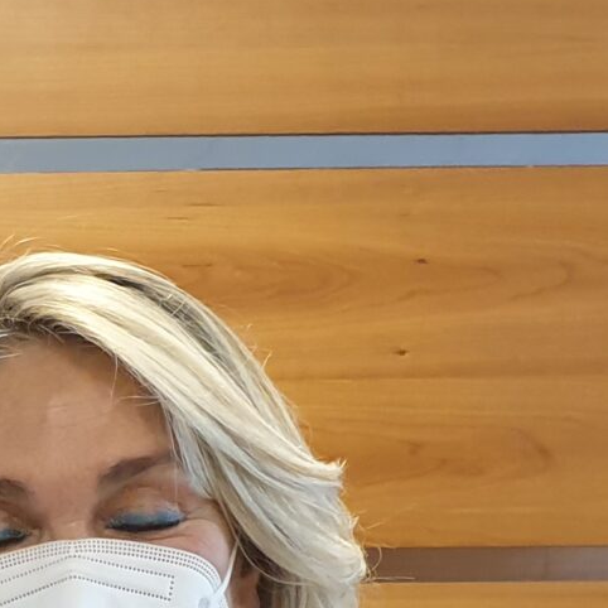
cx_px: -428
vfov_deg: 13.5
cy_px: 911
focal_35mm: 122
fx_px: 2424
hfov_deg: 13.1
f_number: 1.5
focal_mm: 4.3
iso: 200
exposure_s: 1/50
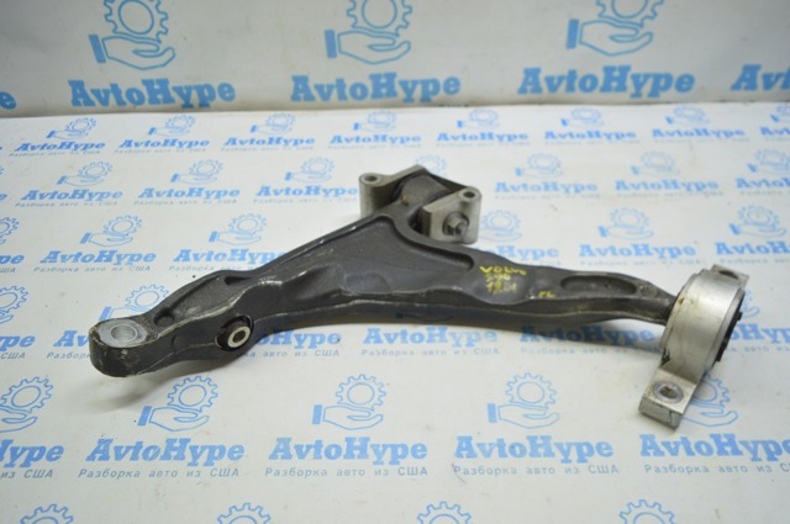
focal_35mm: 27
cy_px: 262
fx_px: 592
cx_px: 395
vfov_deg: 47.8
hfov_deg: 67.4
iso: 400
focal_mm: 18
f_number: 3.5
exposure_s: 1/50
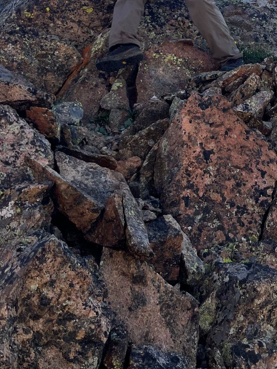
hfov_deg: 22.2
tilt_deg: +23.7
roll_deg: +0.4
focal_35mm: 64
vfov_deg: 27.9
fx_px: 683
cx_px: 265
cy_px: -24
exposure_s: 1/2358
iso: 50
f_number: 1.6
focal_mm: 5.1
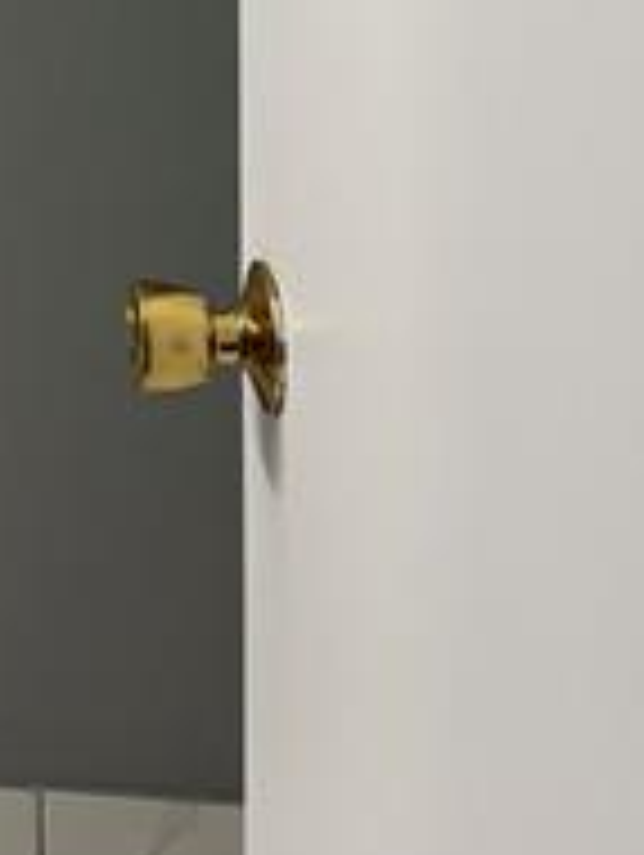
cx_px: -342
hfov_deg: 14.2
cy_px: -230
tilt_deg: -9.1
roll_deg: +1.8
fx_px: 2401
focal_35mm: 97
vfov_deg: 18.9
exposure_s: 1/60
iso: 125
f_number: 1.78
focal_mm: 6.76
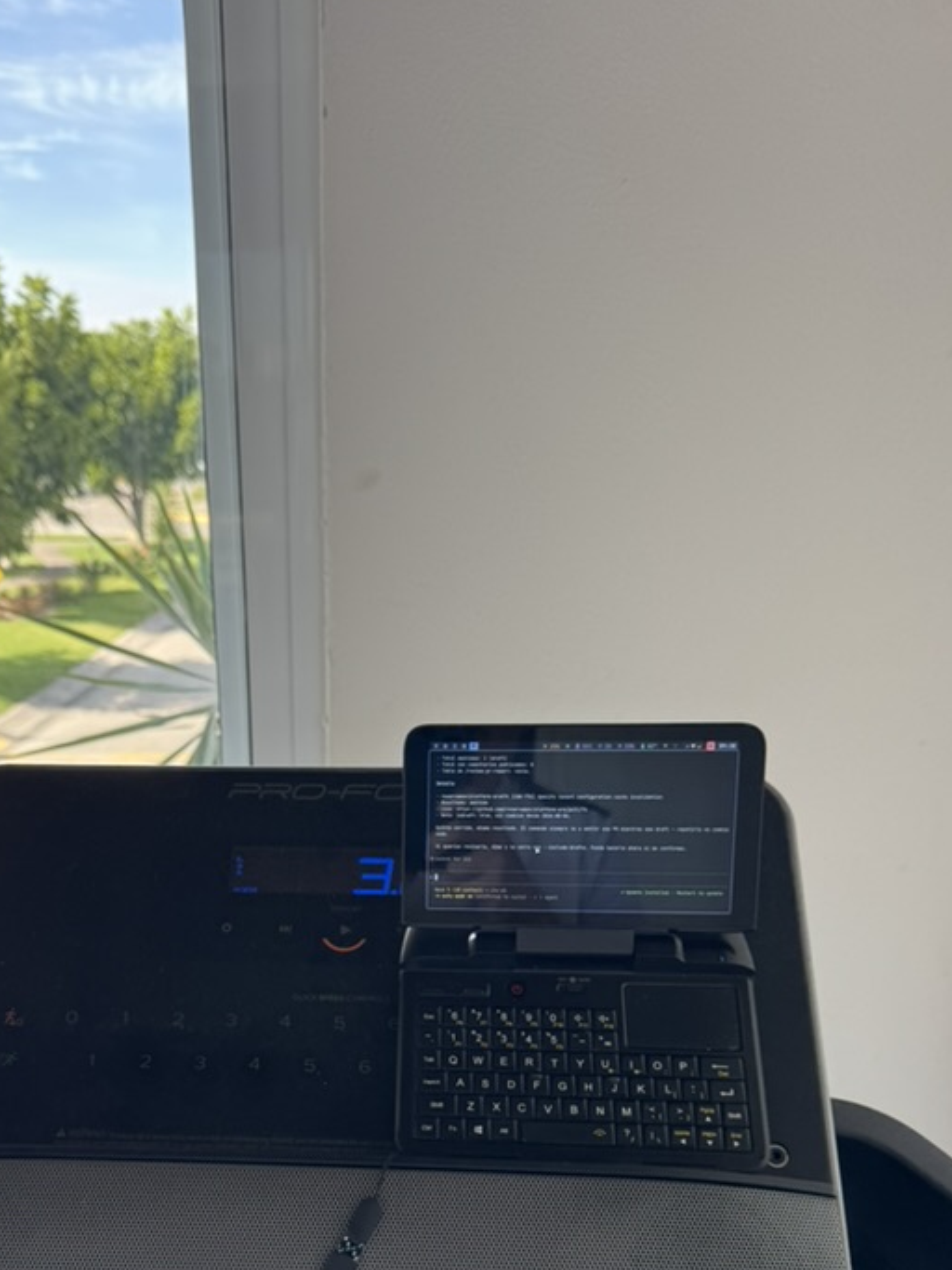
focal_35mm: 36
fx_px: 1320
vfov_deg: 49.6
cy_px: 932
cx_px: 333
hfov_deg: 39.3
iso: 64
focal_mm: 6.76
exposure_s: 1/185
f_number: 1.78
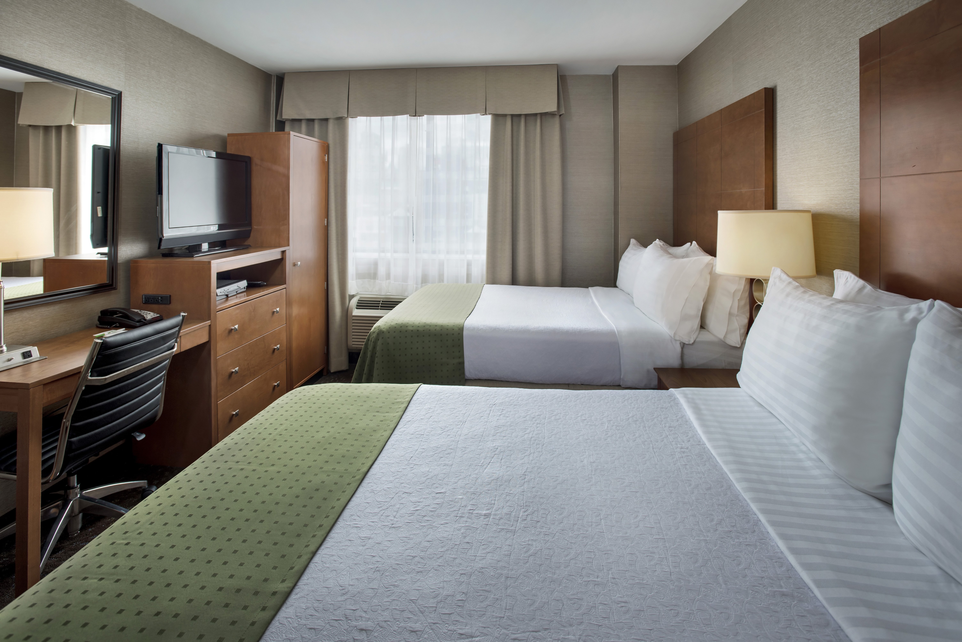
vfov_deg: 70.5
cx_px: 481
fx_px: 454
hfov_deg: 93.3
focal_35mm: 17
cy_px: 321
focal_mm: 17
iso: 200
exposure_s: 1/10
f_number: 8
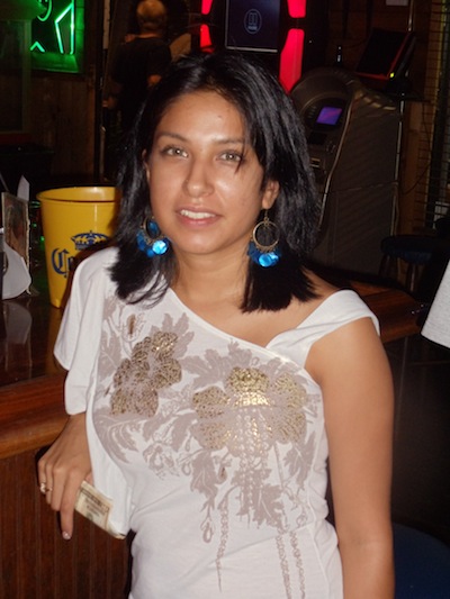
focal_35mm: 91
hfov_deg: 16.2
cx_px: 225
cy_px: 300
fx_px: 1577
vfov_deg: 21.5
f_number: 4.6
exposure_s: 1/8
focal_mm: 12.35
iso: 200
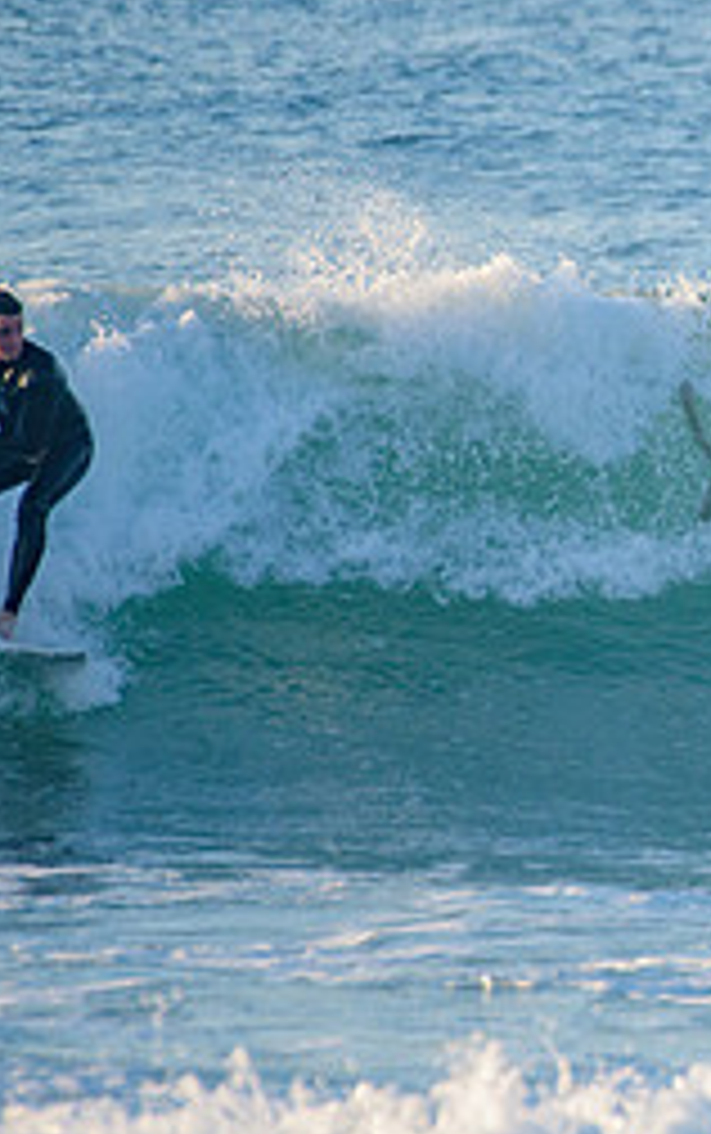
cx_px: 1143
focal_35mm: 1171
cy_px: 412
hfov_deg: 1.1
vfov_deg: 1.8
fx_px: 36222
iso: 360
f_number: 5.6
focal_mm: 500
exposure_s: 1/1250
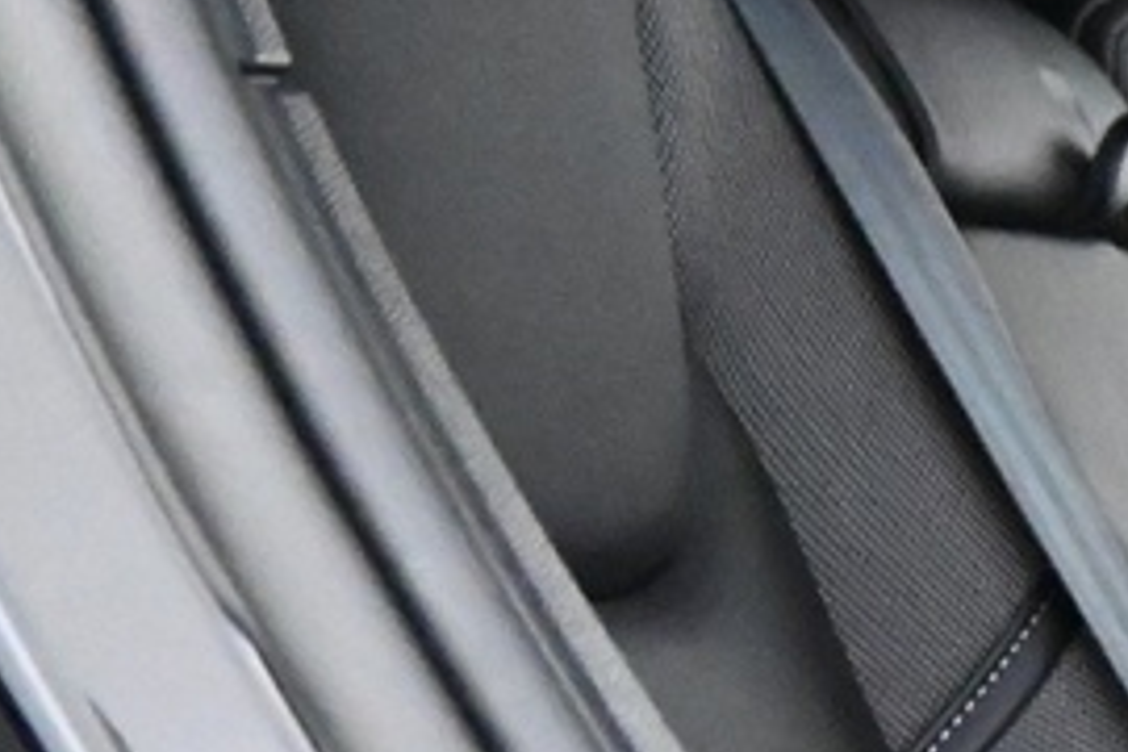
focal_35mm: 144
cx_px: 2649
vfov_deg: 9.2
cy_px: 1170
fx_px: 4512
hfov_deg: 11.8
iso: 9000
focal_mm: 16
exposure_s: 1/25
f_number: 3.5
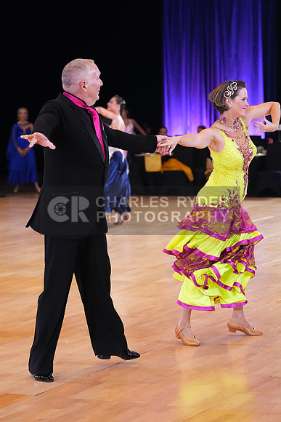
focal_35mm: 121
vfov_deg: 16.9
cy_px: 211
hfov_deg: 11.3
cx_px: 140
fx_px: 1416
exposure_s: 1/400
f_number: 5.6
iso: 12800
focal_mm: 121
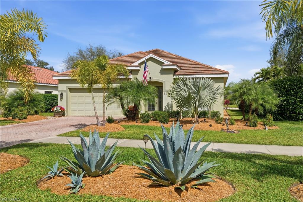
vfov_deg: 42.3
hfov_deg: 60.3
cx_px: 152
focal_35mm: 31
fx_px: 261
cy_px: 101
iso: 400
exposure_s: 1/8000
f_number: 9
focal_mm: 31
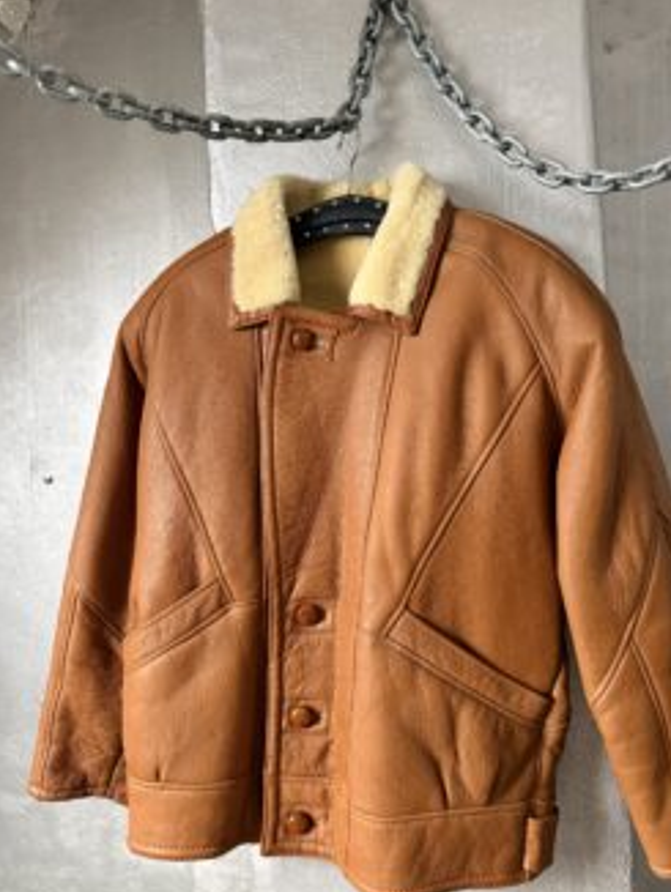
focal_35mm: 26
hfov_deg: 53.1
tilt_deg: -0.8
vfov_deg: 67.2
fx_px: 671
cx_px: 336
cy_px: 428
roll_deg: -0.2
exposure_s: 1/60
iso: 800
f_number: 1.78
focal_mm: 6.76
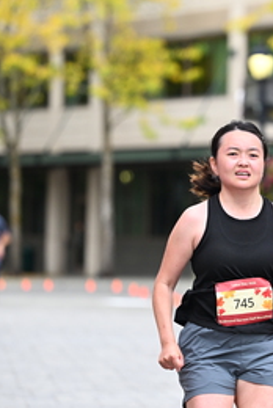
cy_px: 204
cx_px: 278
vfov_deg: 7.8
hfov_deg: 5.2
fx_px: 2995
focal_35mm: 264
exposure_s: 1/2000
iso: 640
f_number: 2.8
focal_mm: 125
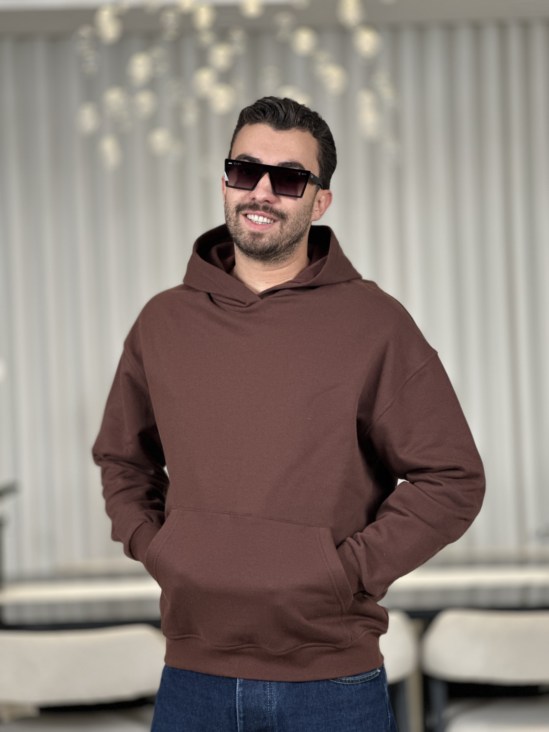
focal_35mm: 77
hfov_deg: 19.1
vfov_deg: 25.3
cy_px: 366
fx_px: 1628
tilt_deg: +0.9
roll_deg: +1.7
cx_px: 274
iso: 125
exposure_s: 1/33
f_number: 2.8
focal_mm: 9
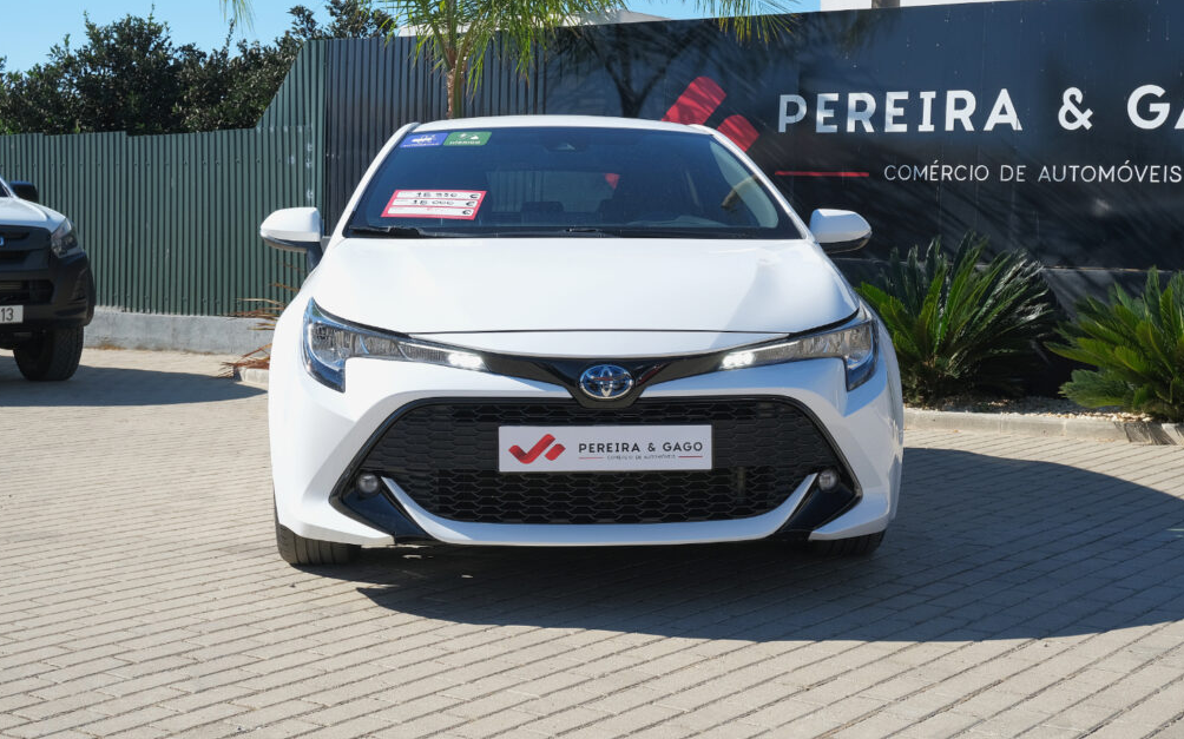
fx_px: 1678
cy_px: 349
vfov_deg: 24.9
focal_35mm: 52
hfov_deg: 38.9
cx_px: 596
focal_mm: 33.3
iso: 160
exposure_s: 1/200
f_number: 9
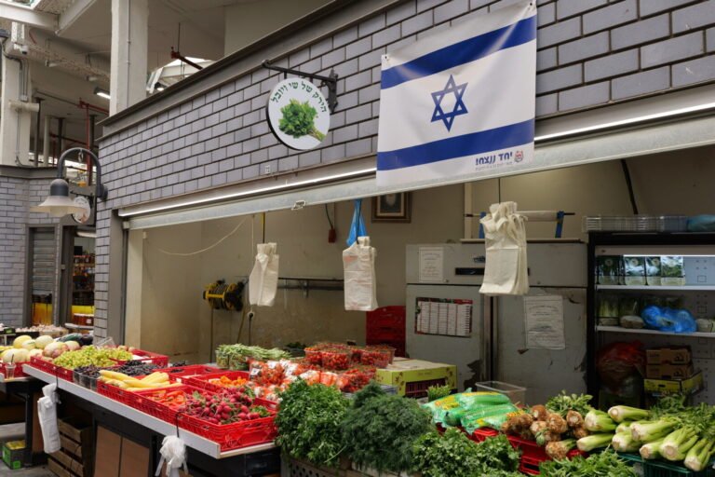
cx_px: 358
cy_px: 238
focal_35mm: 33
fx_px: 655
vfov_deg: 40.0
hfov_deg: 57.2
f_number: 7.1
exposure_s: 1/30
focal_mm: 24
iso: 160
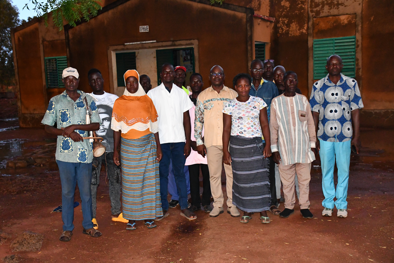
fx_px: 525
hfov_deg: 41.1
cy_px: 132
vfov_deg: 28.1
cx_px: 197
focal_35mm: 48
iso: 6400
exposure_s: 1/60
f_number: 4
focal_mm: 32
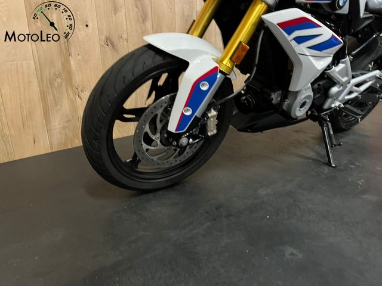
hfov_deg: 67.3
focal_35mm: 26
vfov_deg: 53.1
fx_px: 287
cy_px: 143
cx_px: 191
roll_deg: -0.3
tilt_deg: -20.1
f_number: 1.6
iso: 500
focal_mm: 5.1
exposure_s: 1/25
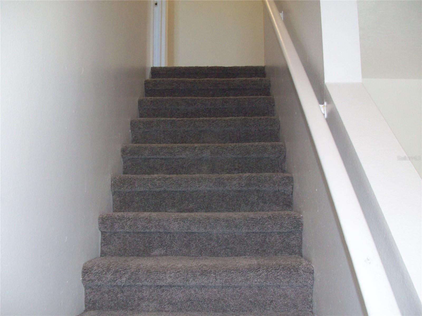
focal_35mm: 34
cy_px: 158
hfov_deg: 54.0
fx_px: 414
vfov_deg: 41.8
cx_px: 211
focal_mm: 5.7
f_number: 2.8
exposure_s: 1/60
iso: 160
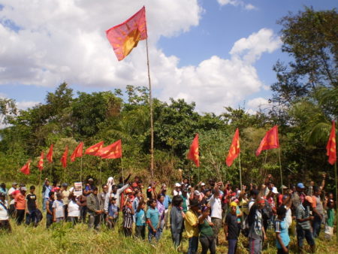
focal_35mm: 36
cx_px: 169
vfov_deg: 39.7
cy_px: 127
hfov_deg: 51.3
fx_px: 352
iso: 64
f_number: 4.6
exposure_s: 1/800
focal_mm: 6.3
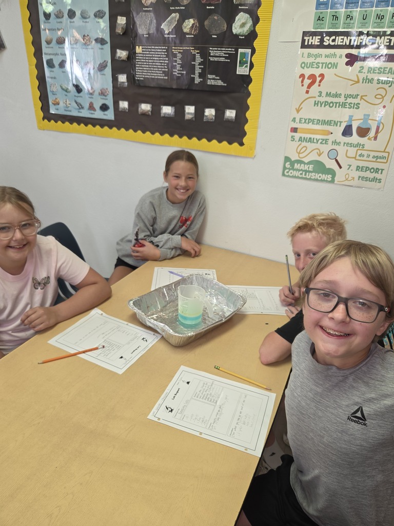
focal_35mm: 23
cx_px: 197
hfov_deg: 58.9
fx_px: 349
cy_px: 263
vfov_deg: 73.9
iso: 400
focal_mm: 5.4
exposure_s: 1/24
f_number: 1.8
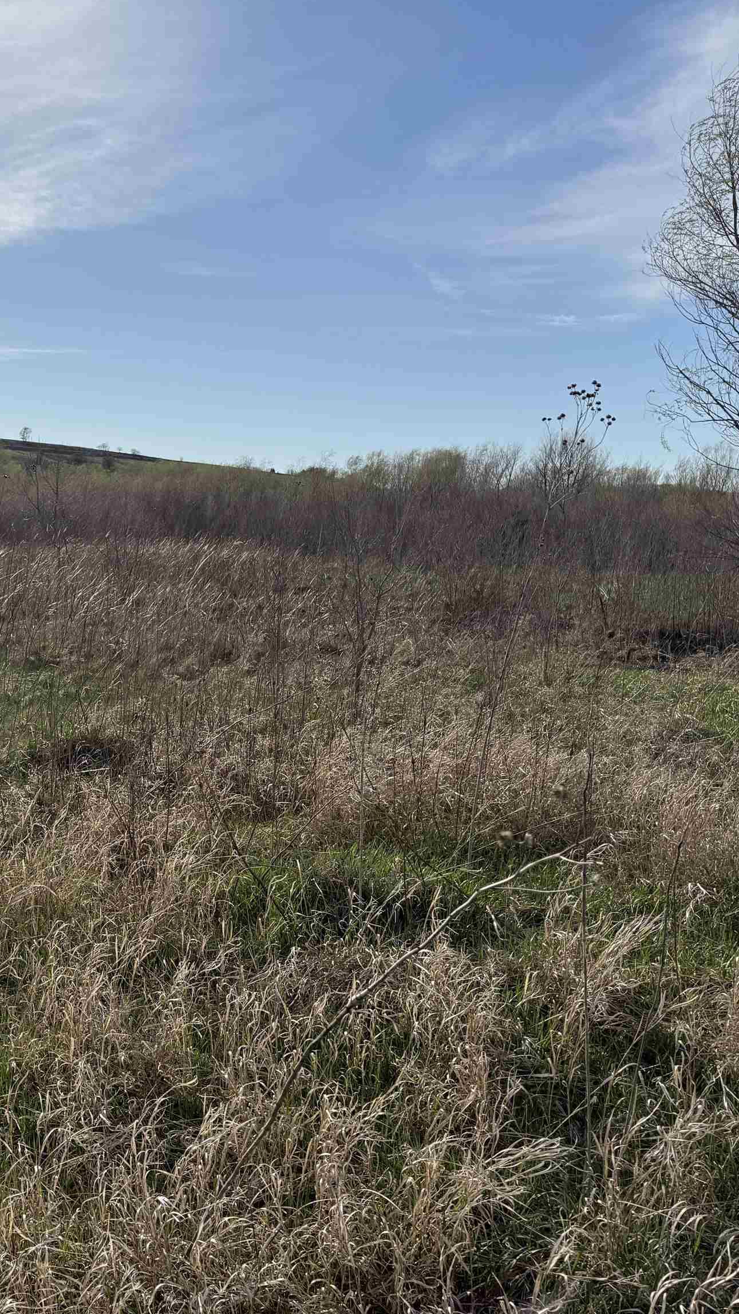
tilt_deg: -6.0
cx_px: 46
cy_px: 657
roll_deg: -1.4
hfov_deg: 31.8
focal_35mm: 35
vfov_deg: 56.6
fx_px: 1219
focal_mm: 6.76
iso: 80
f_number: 1.78
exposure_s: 1/7353
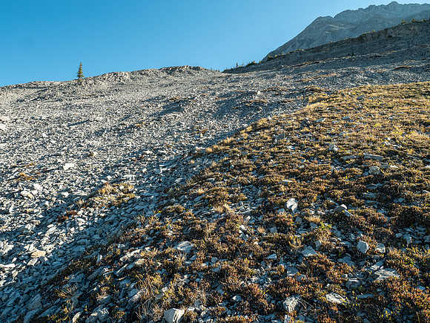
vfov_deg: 56.8
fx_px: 298
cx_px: 215
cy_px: 162
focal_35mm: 24
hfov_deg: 71.6
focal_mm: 12
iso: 200
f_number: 8
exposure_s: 1/125
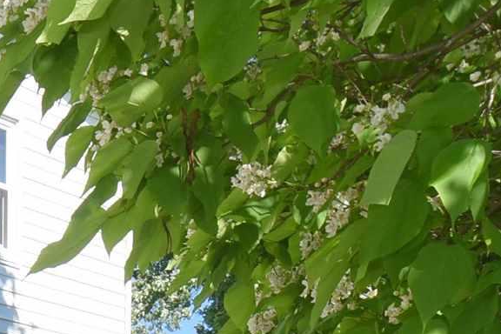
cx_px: -91
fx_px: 1113
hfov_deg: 23.3
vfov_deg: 13.8
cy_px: 721
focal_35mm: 80
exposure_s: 1/200
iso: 100
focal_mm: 10
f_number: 7.1
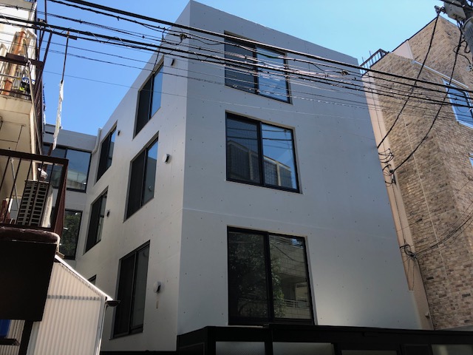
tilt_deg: +28.1
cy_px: 178
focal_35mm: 28
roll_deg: +0.3
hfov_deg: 63.4
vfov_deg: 49.7
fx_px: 383
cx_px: 236
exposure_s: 1/676
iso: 20
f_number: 1.8
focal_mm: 3.99
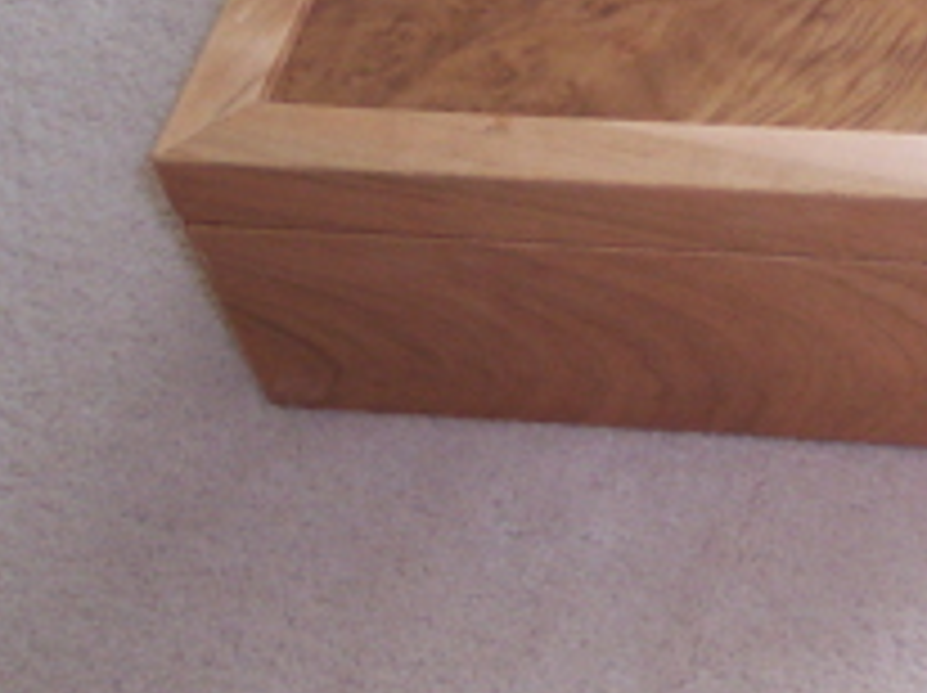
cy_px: 245
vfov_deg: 12.5
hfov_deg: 15.5
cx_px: 1370
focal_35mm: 118
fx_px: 3156
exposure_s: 1/60
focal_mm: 8
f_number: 2.8
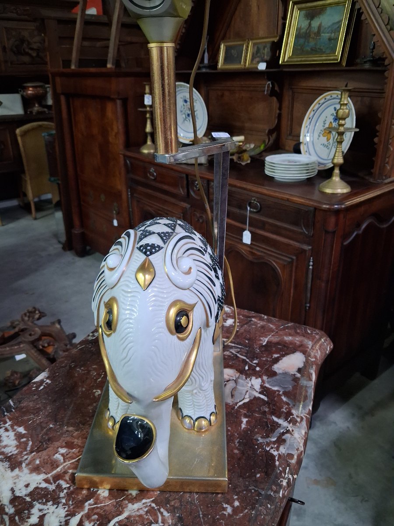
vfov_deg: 65.3
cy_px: 263
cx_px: 197
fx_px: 410
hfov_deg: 51.4
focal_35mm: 27
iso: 500
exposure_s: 1/33.3
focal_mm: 4
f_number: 1.8
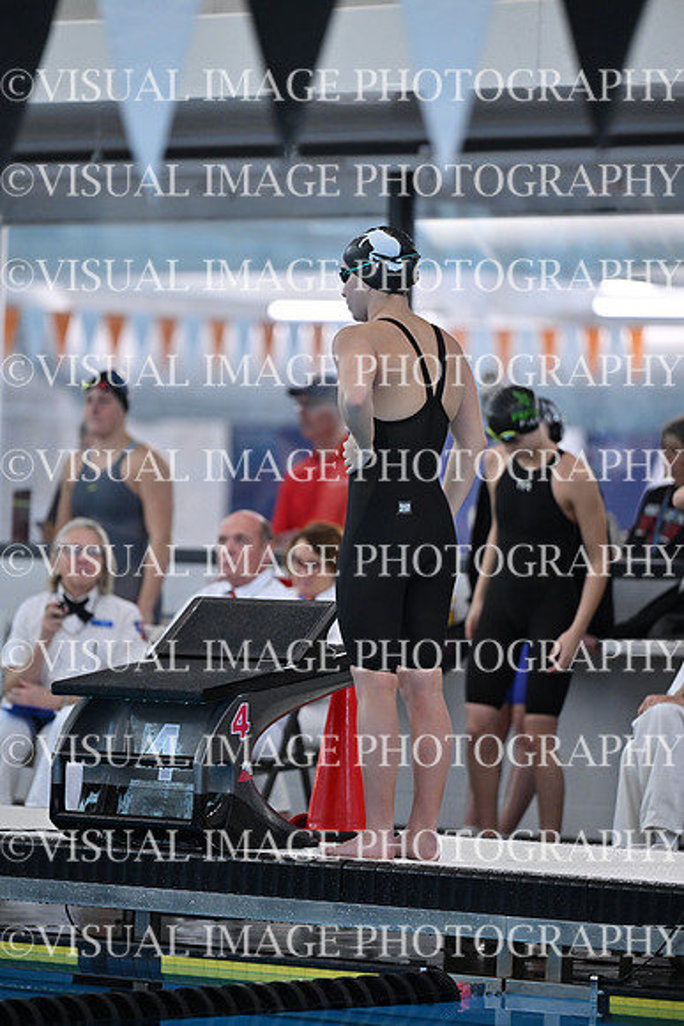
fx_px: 5696
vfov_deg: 10.3
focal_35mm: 200
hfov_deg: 6.9
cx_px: 342
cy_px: 513
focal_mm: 200
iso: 1250
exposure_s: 1/1000
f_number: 2.8
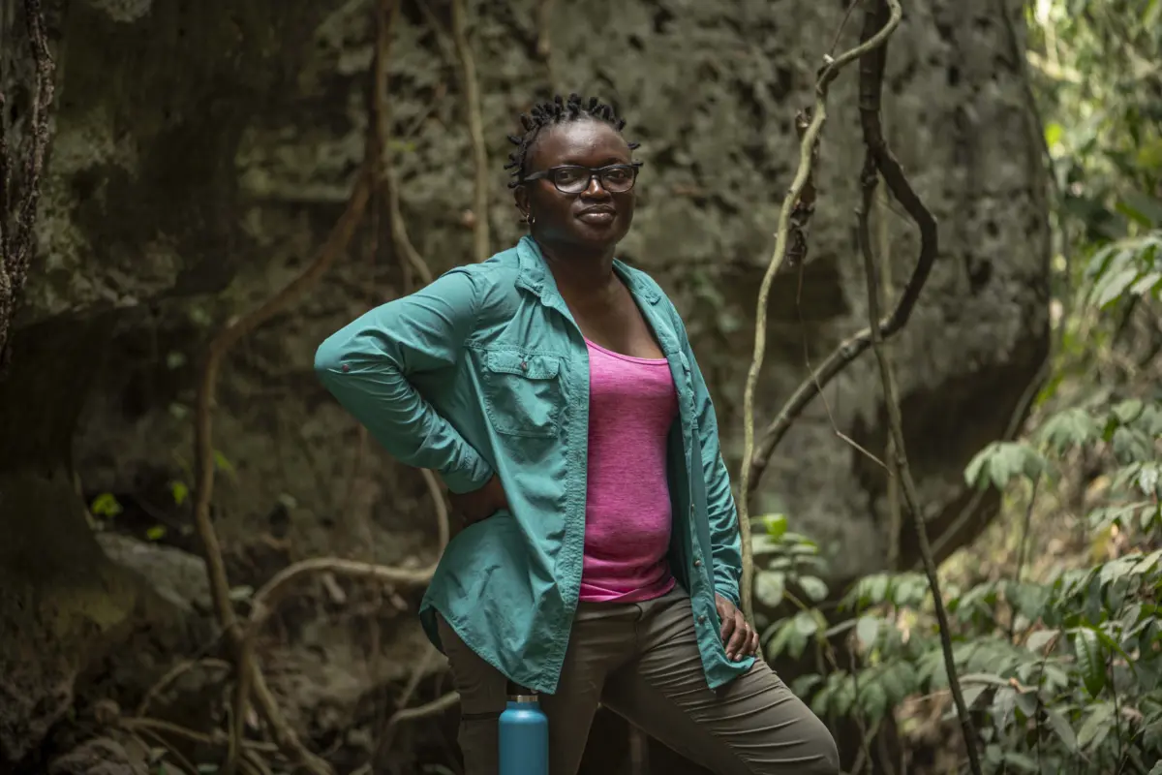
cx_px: 581
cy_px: 388
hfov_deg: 19.5
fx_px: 3389
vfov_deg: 13.0
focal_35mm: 105
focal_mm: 105
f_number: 3.2
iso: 640
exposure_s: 1/100
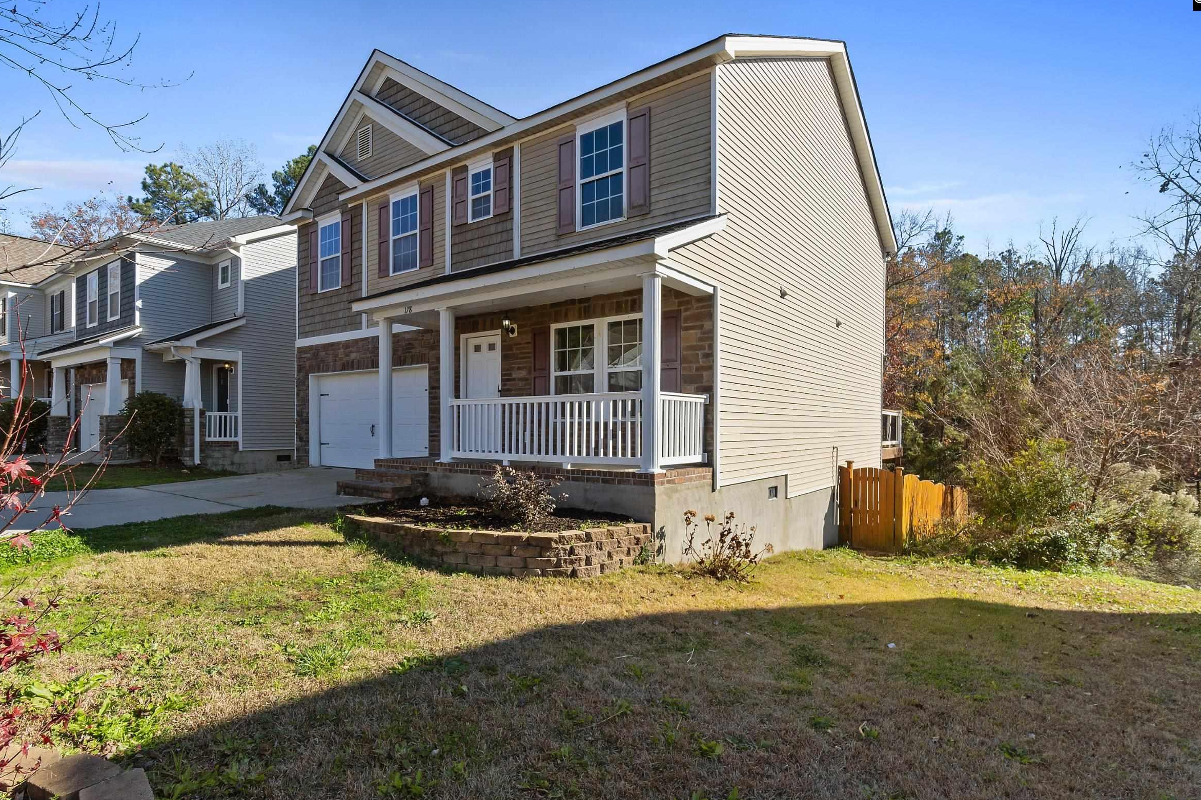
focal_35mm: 16
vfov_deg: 73.7
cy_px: 411
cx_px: 601
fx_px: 534
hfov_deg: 96.7
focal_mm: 10
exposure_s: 1/400
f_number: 8
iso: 250
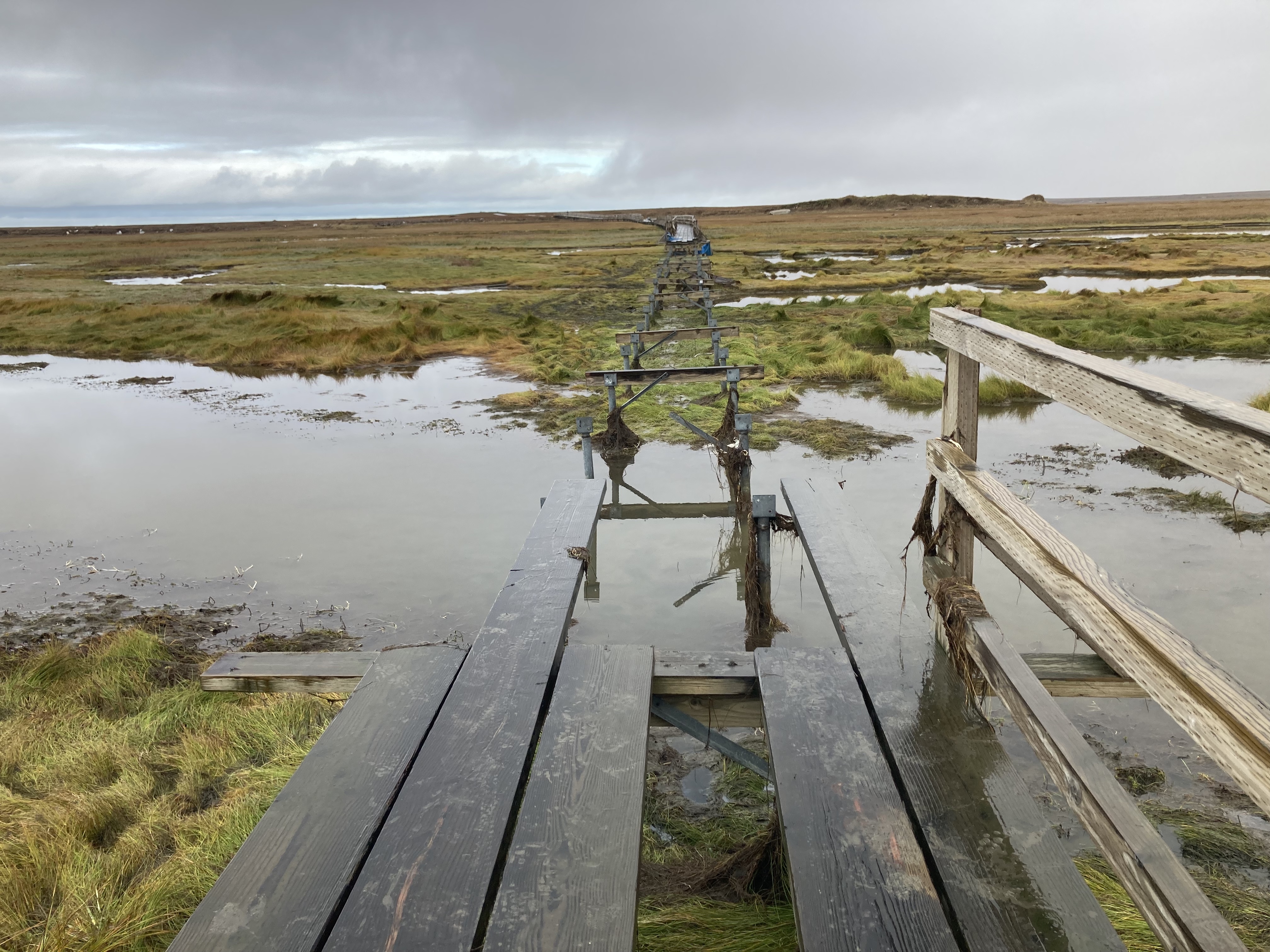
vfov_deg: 49.7
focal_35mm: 28
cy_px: 476
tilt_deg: -12.1
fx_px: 1027
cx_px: 635
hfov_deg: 63.4
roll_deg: +1.7
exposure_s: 1/453
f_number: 1.8
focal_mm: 3.99
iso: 20
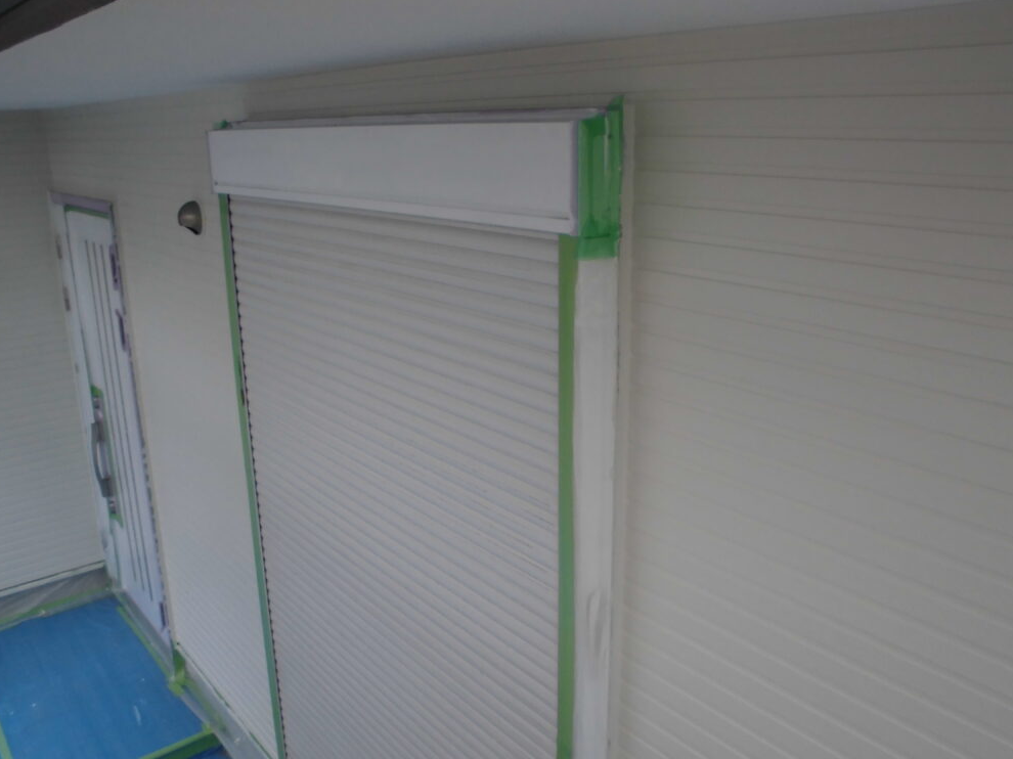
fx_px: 878
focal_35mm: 30
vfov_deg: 46.8
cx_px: 496
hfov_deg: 60.0
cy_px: 391
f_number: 3.7
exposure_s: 1/60
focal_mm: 5.3
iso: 200
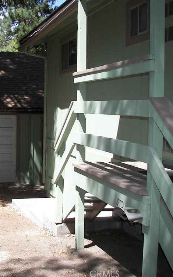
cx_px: 13
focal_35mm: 52
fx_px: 392
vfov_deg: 38.9
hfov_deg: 24.1
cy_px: 138
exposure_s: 1/400
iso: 50
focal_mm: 6
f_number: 2.8
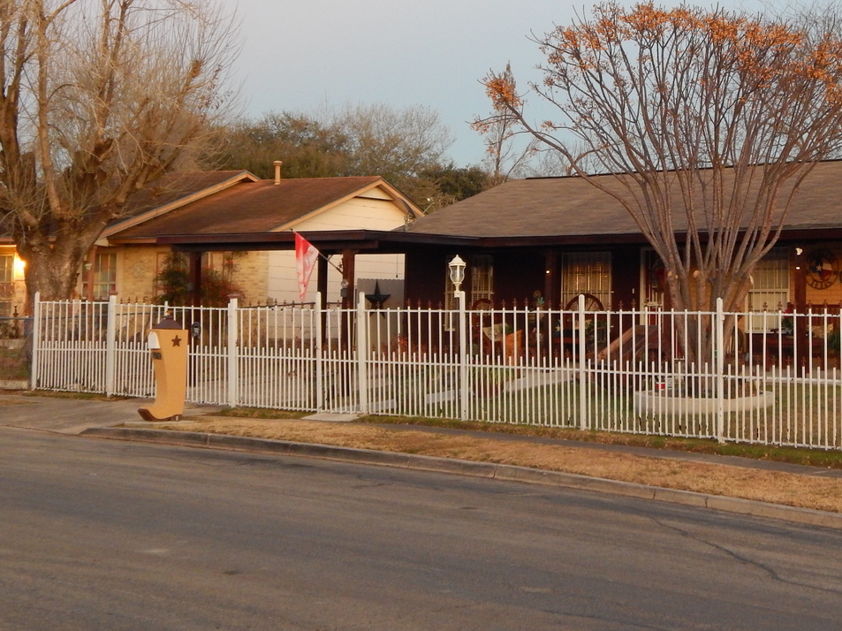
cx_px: 617
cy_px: 188
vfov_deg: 22.4
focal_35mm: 65
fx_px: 1580
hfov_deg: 29.4
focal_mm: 7.7
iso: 400
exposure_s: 1/10
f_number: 3.6
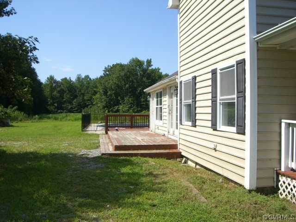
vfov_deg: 37.7
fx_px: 325
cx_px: 148
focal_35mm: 38
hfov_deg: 49.0
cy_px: 111
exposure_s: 1/500
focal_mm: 6.2
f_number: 4.3
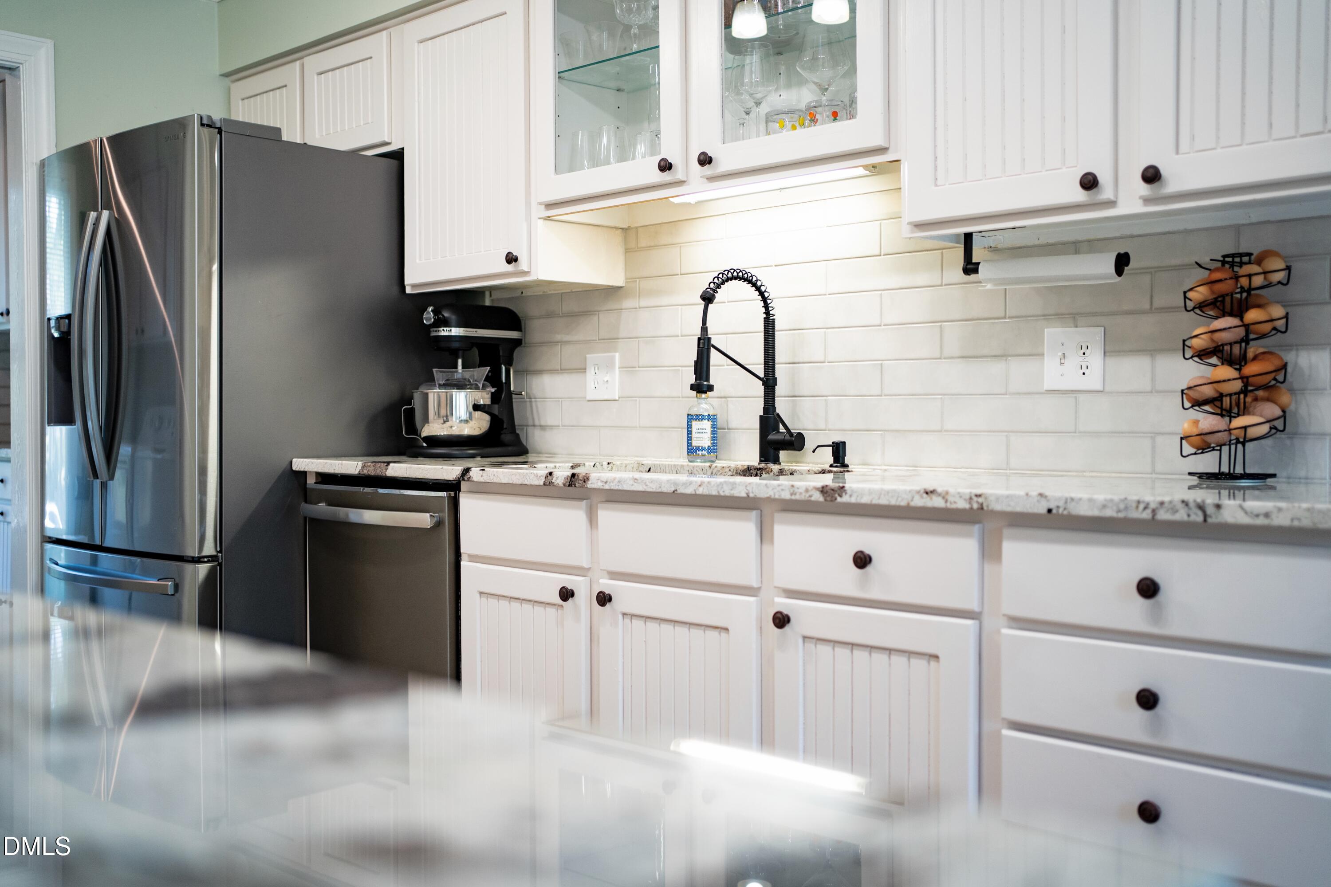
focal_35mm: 35
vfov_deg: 37.9
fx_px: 1294
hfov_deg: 54.4
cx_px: 666
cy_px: 444
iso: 800
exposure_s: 1/200
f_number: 2.2
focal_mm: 35
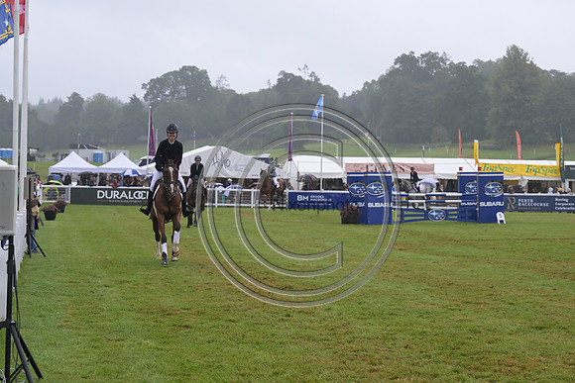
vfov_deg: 16.9
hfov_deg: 25.1
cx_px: 288
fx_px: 1294
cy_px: 192
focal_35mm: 81
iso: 640
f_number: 5.6
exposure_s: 1/800
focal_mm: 81
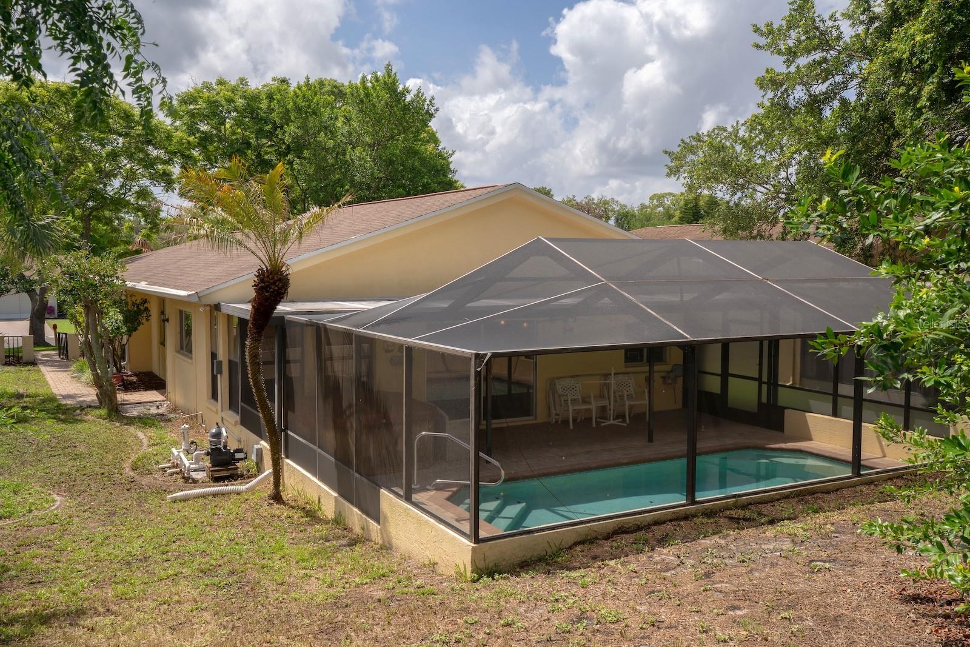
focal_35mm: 33
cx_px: 485
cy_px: 324
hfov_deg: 57.2
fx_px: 889
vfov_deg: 40.0
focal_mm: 33
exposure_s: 1/100
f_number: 11
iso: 100
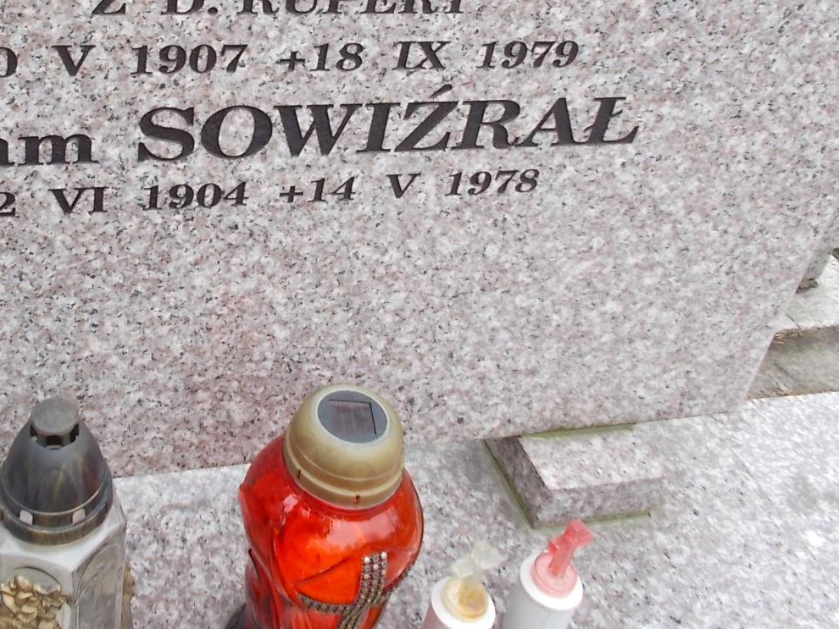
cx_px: 206
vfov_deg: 33.4
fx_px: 1018
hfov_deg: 43.3
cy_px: 124
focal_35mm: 42
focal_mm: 4.6
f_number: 3.2
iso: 80
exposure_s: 1/40
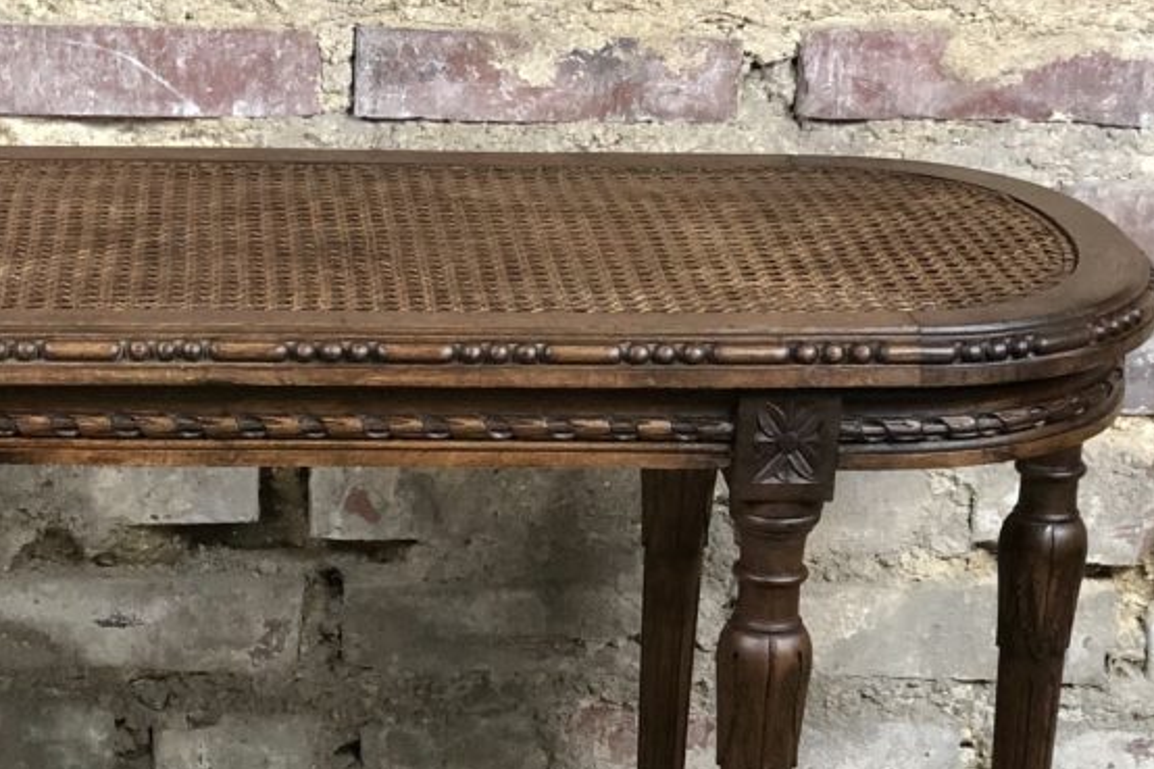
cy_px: 648
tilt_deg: -21.7
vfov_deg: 13.6
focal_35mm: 100
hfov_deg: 20.1
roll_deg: +0.6
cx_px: 198
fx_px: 3204
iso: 160
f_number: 2.4
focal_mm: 6
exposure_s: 1/33
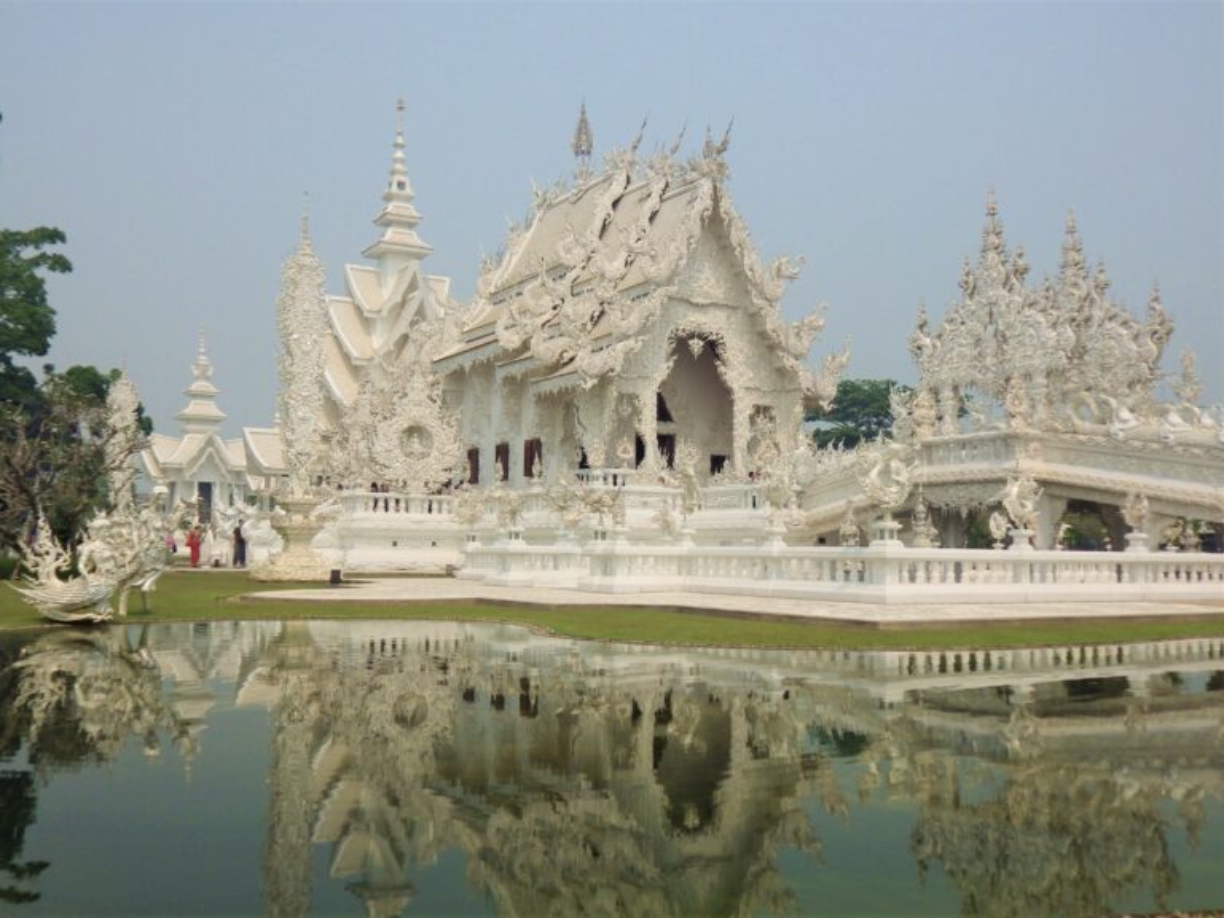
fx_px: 1202
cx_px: 612
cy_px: 459
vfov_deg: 41.8
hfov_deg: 54.0
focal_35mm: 34
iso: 100
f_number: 10.7
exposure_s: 1/200
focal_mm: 6.2
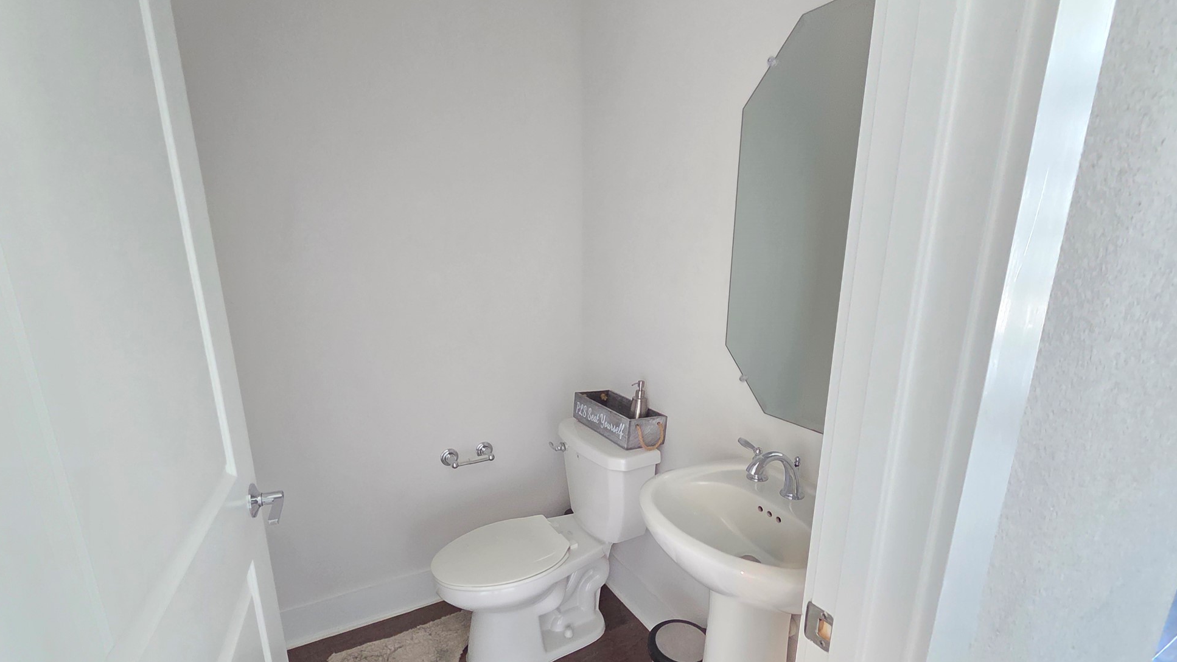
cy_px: 379
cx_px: 557
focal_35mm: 15
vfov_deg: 70.2
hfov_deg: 102.9
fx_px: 468
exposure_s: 1/24
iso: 1250
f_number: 2.2
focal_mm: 2.2
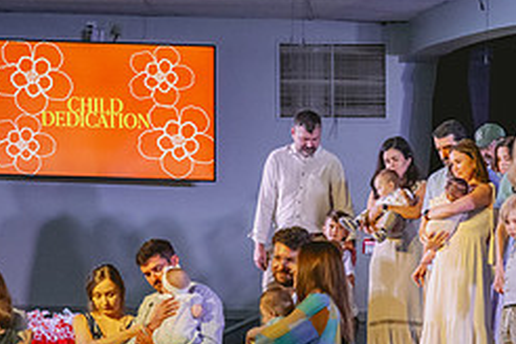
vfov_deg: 9.5
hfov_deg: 14.2
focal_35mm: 144
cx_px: 430
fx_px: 2064
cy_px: 307
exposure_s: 1/160
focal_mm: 61
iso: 5000
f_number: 8
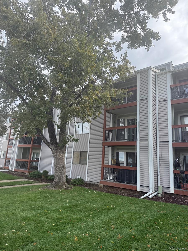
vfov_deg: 71.6
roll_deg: -3.9
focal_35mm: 24
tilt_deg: +13.6
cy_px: 126
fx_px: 174
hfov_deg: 56.8
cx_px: 94
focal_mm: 6.76
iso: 100
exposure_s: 1/1618
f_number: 1.78
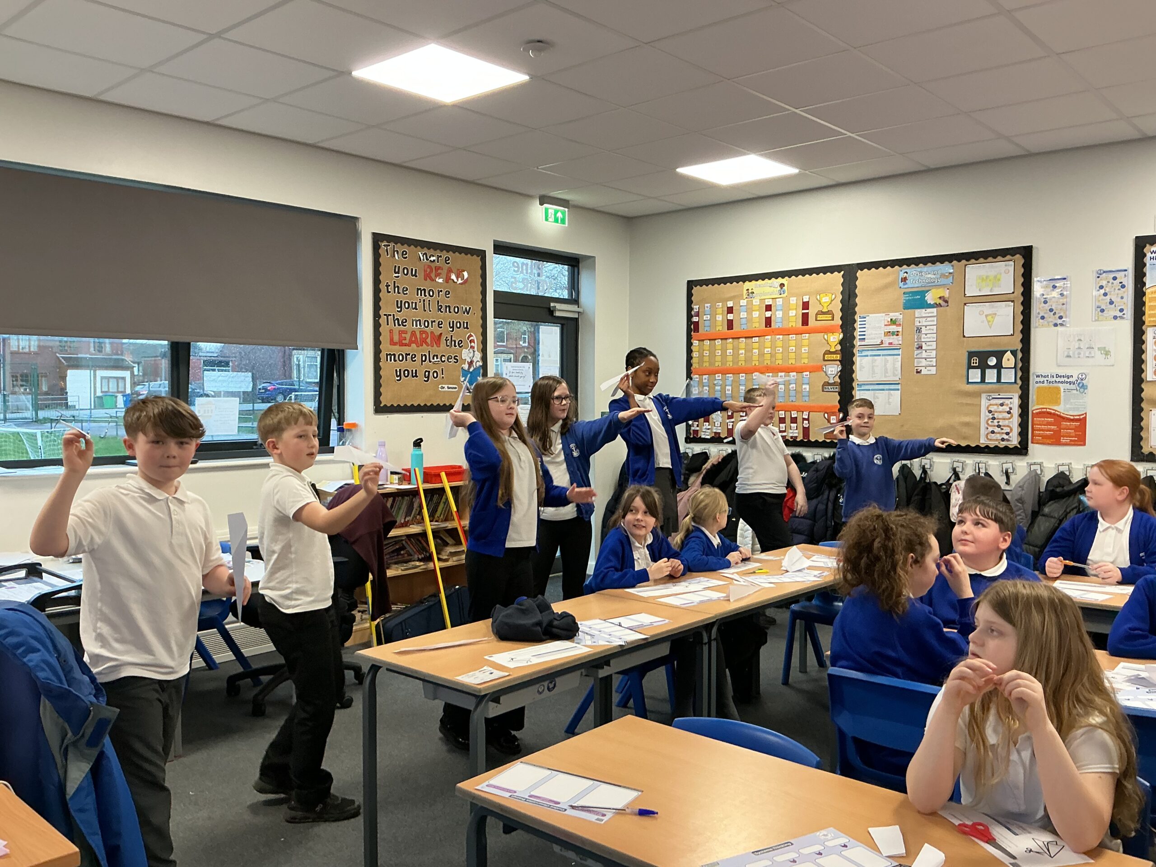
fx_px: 968
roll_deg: -0.9
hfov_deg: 61.7
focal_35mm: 29
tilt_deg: -2.9
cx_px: 578
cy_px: 434
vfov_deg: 48.2
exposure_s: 1/50
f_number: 1.8
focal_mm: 3
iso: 80
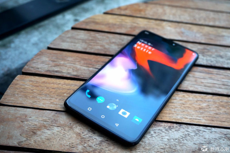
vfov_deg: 29.8
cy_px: 76
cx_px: 115
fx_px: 287
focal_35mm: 45
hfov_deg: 43.6
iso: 400
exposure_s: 1/60
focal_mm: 30
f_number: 5
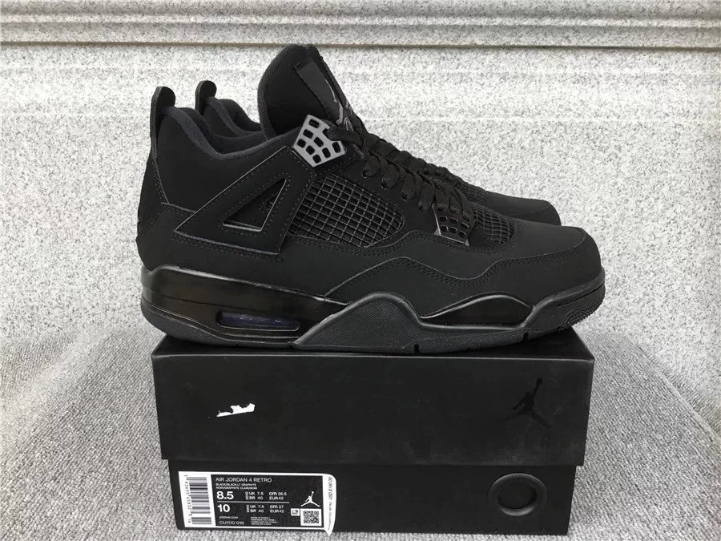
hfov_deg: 58.4
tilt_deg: -17.1
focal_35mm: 31
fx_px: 646
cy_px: 270
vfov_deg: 45.4
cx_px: 360
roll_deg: -0.1
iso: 32
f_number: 2.4
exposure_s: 1/100
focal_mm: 3.3
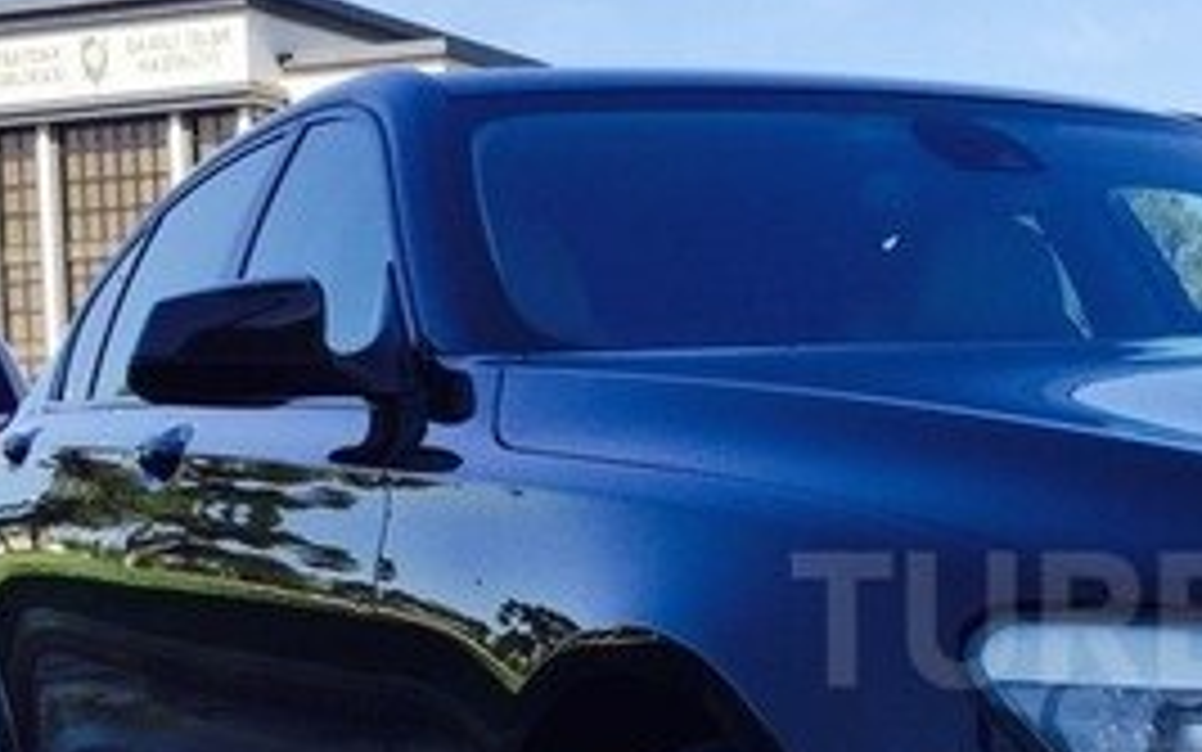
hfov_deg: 25.5
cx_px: 1252
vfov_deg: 17.0
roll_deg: +1.1
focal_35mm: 76
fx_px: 2490
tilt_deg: +0.1
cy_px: 619
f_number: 2.2
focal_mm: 4.15
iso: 32
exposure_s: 1/1236
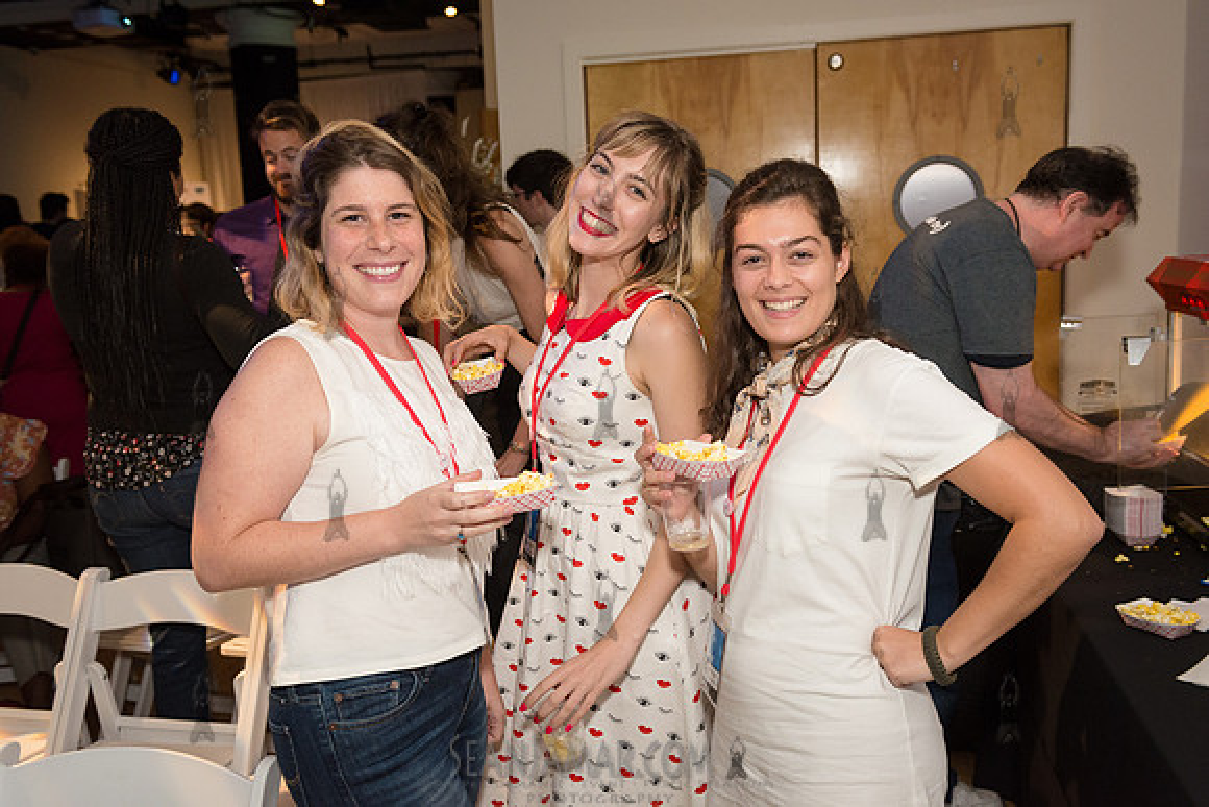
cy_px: 404
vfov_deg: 41.1
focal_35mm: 32
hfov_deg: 58.7
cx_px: 604
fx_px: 1075
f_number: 4
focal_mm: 32
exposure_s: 1/500
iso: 2500
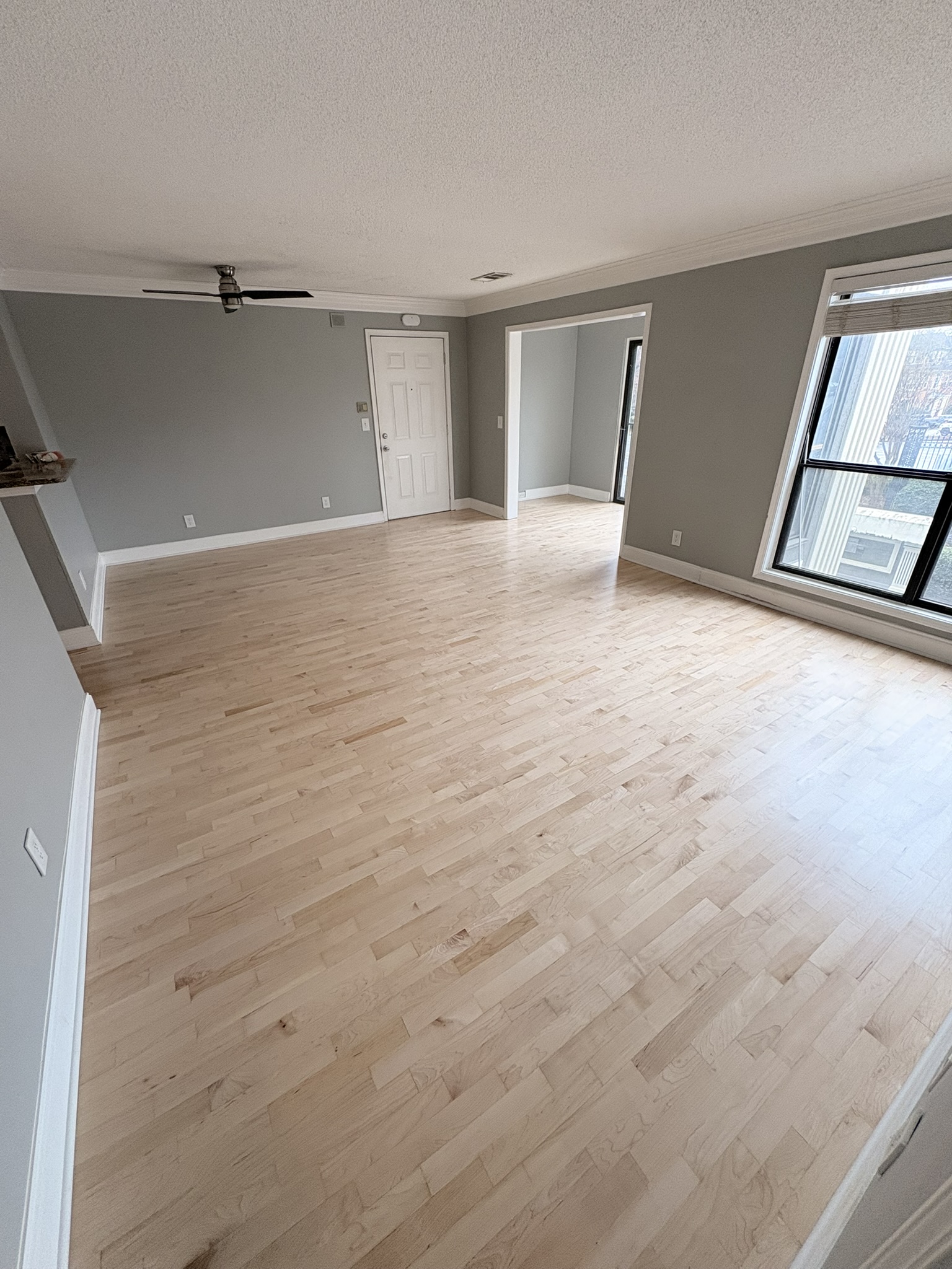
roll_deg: +0.9
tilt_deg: -25.8
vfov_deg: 102.1
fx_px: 513
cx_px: 476
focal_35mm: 14
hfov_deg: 85.7
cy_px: 634
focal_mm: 2.22
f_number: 2.2
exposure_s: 1/99
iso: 200
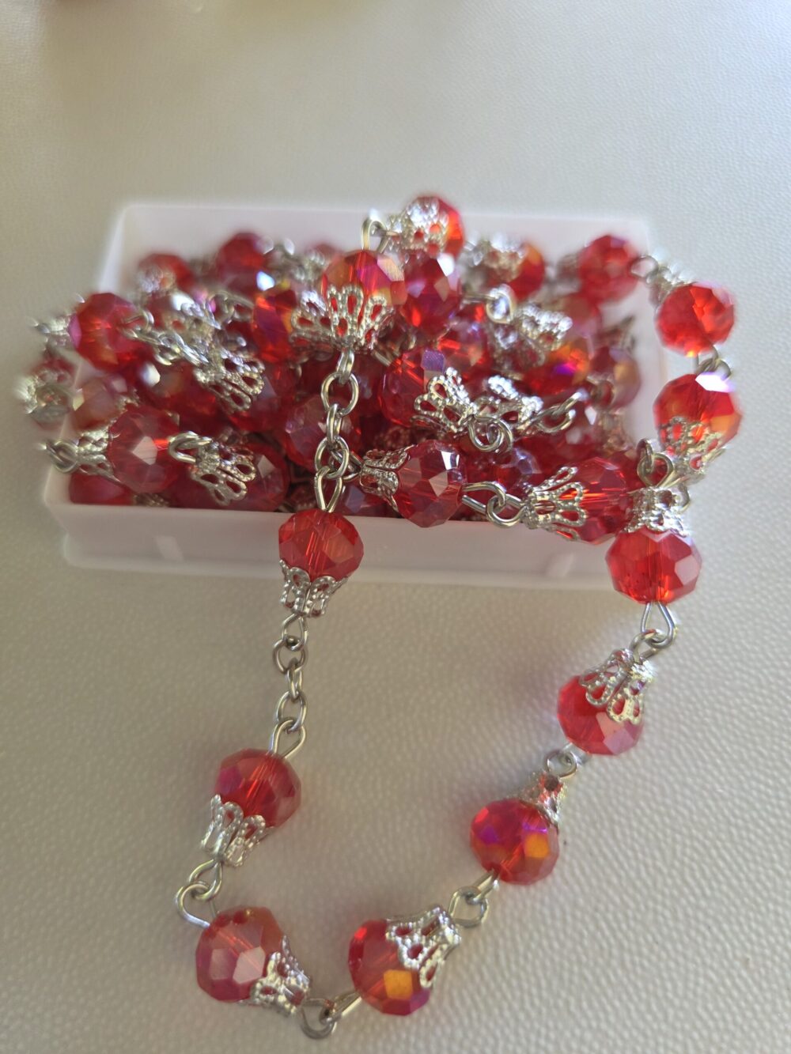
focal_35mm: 23
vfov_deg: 73.9
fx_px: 701
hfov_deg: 58.9
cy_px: 527
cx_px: 396
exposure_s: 1/100
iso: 125
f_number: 1.8
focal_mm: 5.4
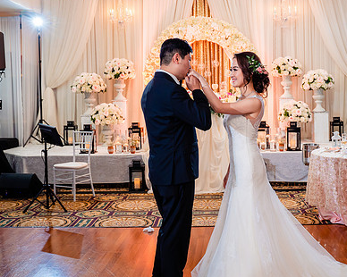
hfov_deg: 39.2
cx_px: 224
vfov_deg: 32.1
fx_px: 482
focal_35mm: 47
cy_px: 134
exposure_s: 1/160
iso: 1000
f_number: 3.5
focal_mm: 28
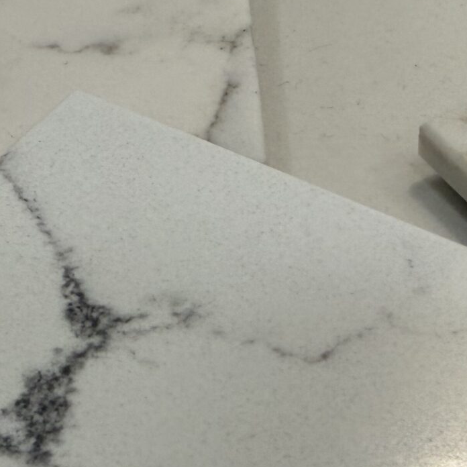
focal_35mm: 78
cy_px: 207
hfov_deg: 21.9
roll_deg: -0.4
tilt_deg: -40.5
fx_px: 1191
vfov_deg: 22.2
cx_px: 386
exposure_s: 1/120
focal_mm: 2.22
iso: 125
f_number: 2.2
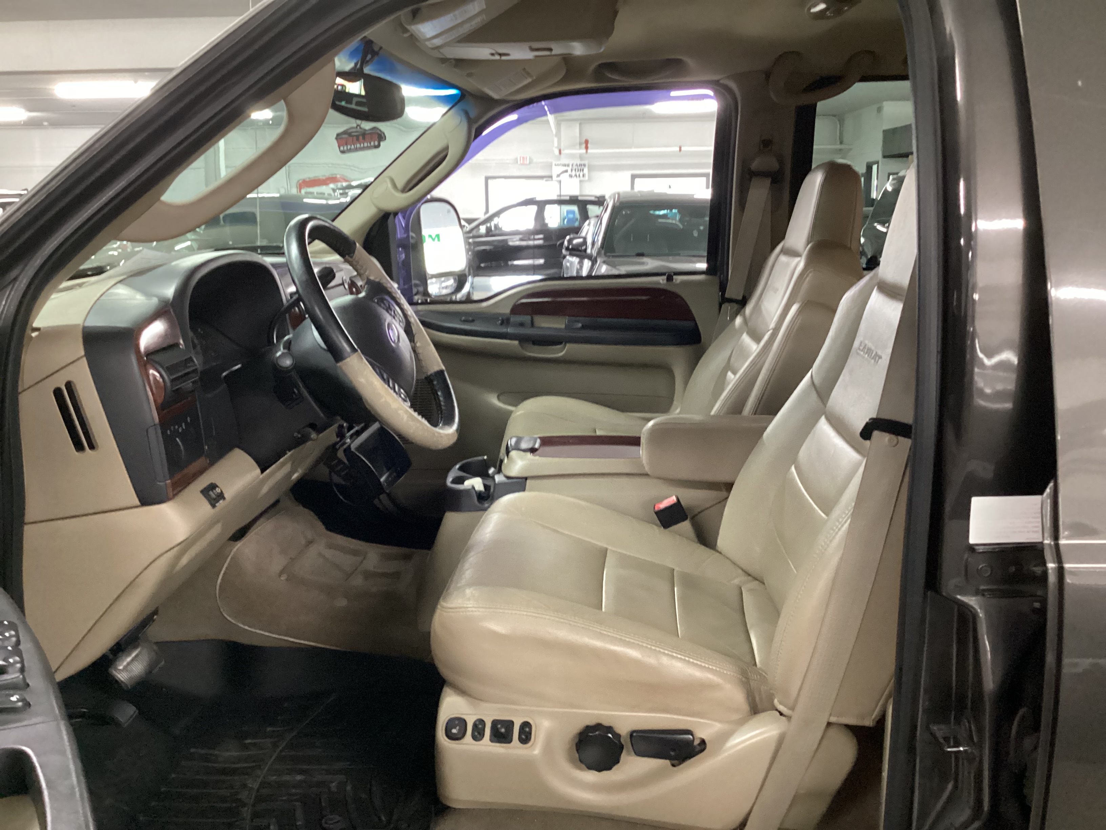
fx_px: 990
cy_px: 415
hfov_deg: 58.4
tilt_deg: -12.8
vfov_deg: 45.4
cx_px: 553
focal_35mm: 31
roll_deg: -0.1
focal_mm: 3.3
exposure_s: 1/30
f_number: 2.4
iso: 640
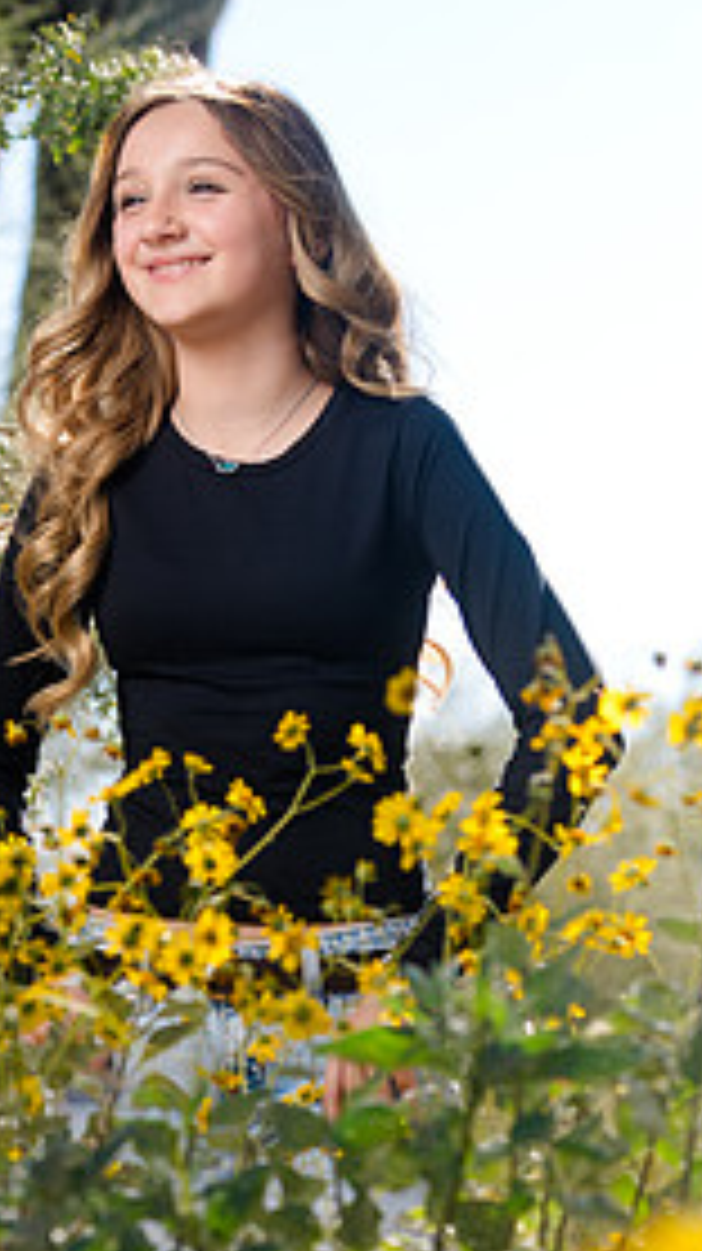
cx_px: 180
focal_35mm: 178
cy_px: 896
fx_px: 5901
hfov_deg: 6.8
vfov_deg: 12.1
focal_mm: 105
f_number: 5.6
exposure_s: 1/250
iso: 100
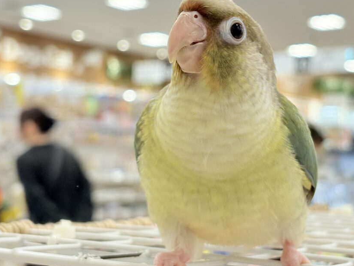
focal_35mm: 76
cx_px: 209
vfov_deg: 19.3
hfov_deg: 25.6
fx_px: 777
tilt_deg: +7.0
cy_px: 92
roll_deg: -1.0
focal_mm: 5.96
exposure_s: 1/100
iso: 64
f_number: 1.6
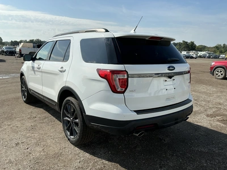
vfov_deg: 49.7
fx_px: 184
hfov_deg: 63.4
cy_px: 85
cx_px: 114
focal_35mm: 28
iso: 25
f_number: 1.8
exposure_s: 1/2801
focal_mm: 3
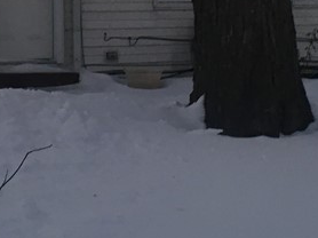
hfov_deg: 18.3
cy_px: -85
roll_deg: +1.0
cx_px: 93
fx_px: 982
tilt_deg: +9.5
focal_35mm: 107
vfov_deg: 13.3
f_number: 2.2
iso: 64
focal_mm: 4.15
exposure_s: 1/30
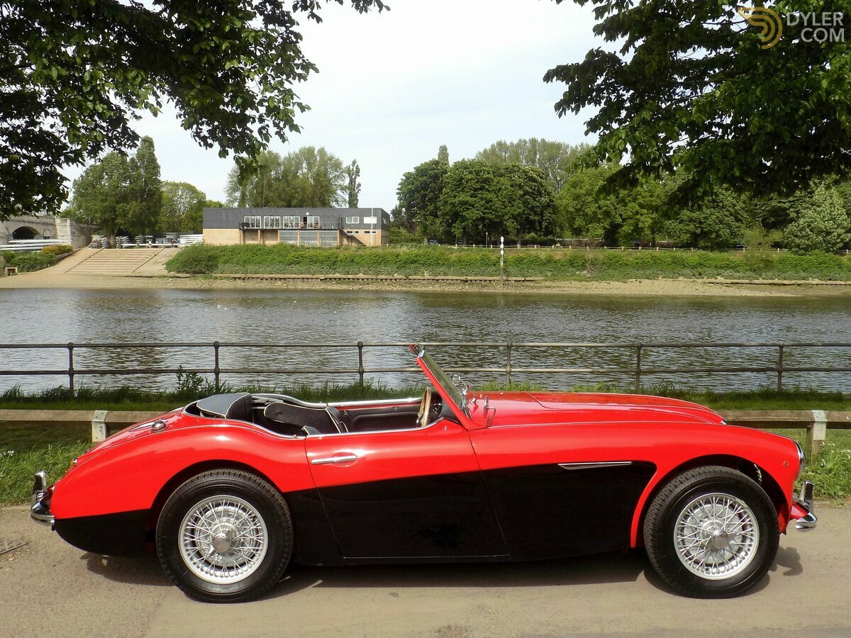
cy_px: 319
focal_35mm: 34
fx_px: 836
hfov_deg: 54.0
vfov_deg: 41.8
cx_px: 426
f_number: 3.4
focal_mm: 6.1
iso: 80
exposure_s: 1/800
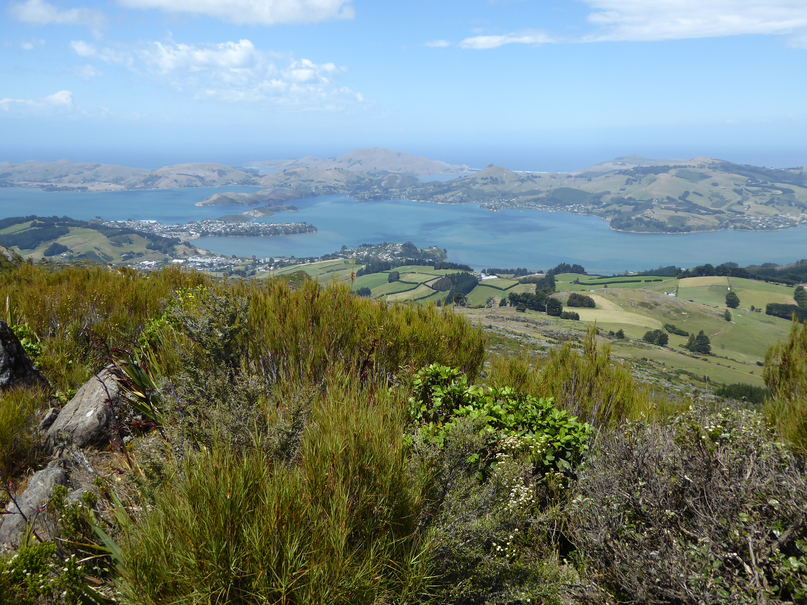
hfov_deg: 56.8
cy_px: 302
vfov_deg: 44.2
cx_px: 404
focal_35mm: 32
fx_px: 746
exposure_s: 1/800
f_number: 3.5
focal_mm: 5.4
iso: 80
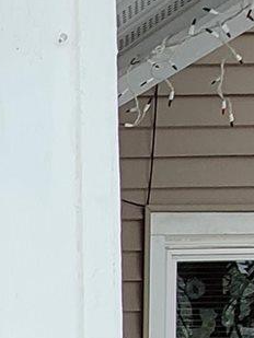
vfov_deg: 16.5
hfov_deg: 10.2
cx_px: -543
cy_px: 626
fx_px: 948
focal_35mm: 97
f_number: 2.2
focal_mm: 1.74
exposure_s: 1/120
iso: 50
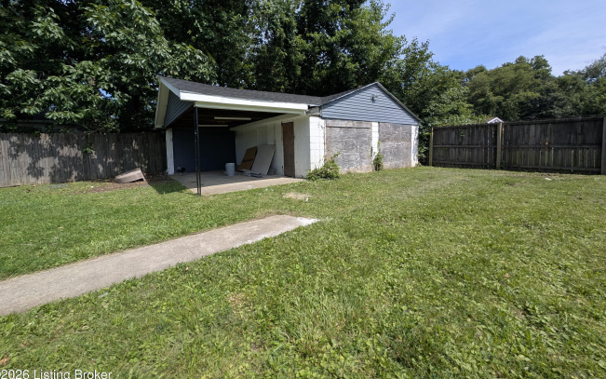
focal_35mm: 13
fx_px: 215
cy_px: 163
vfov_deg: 82.4
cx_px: 299
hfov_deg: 109.3
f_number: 1.95
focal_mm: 2.23
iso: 37
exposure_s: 1/1337
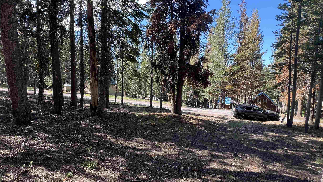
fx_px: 137
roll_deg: -0.6
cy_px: 95
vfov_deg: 67.1
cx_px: 149
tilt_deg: -4.6
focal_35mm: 16
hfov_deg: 99.2
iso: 32
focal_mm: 1.57
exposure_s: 1/143
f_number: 1.8
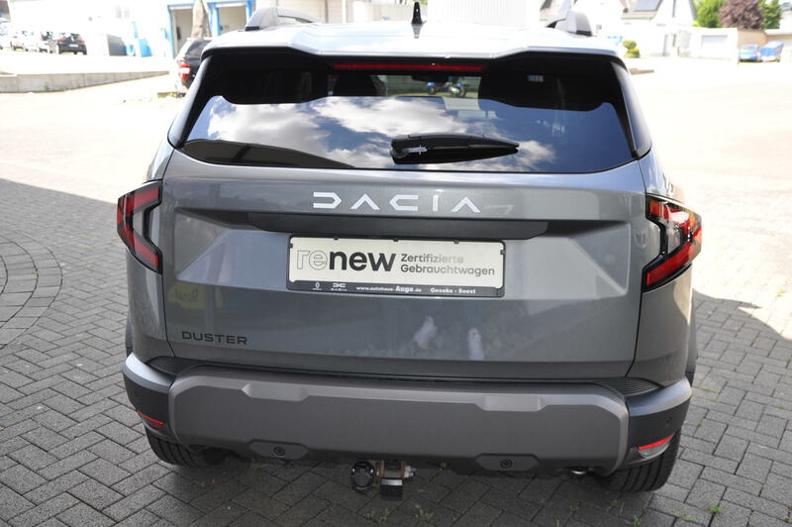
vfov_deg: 39.9
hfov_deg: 57.3
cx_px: 396
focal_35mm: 33
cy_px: 264
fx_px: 725
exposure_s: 1/200
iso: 220
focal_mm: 22
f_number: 3.8
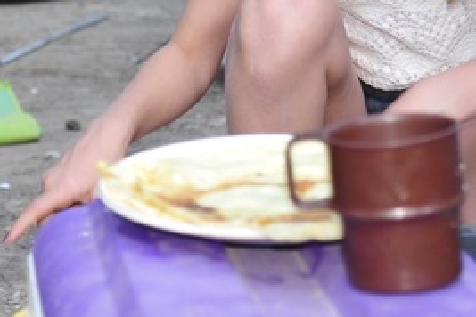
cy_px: -173
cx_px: 121
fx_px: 1904
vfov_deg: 9.3
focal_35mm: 144
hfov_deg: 14.2
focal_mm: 40
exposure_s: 1/80
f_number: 3.5
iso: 800
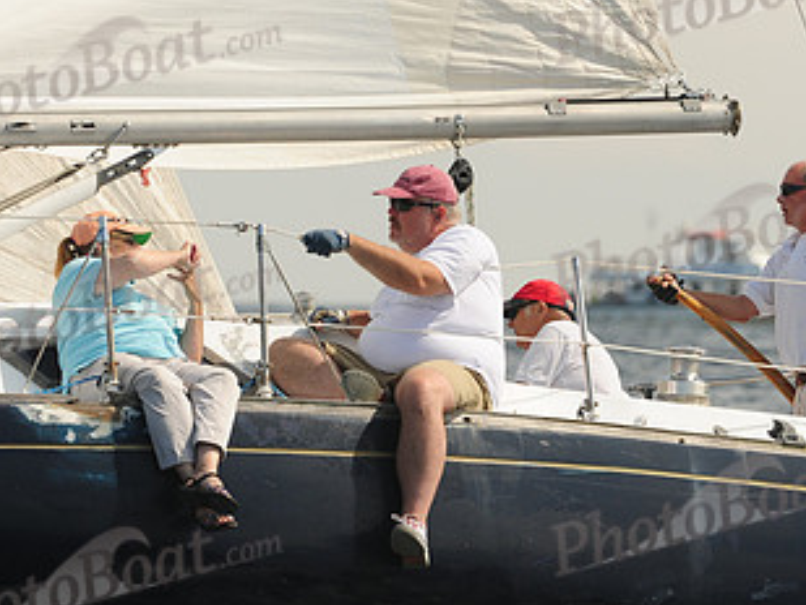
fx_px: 10924
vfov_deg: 3.2
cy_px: 409
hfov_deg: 4.2
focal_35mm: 469
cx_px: 417
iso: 320
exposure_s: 1/1250
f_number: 5
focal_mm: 260
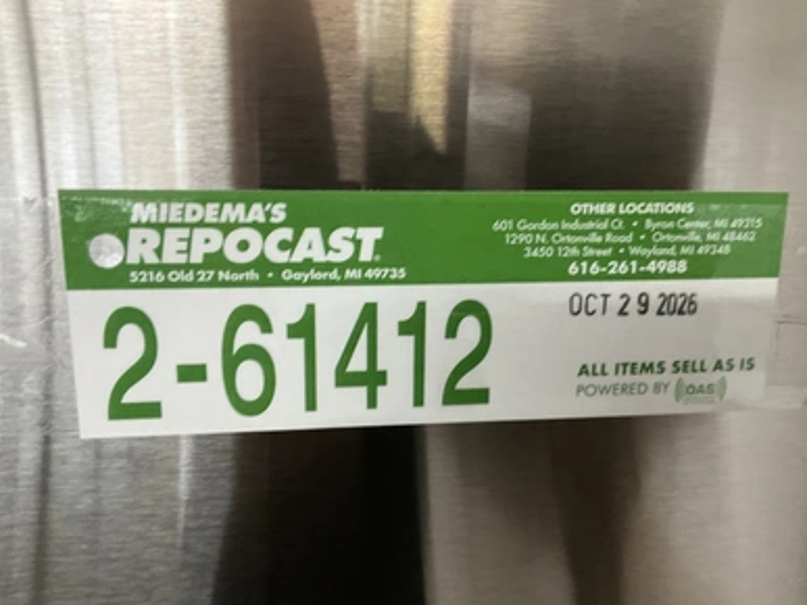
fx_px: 699
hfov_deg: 60.0
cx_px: 394
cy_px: 298
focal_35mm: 30
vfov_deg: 46.8
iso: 200
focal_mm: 3
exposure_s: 1/40
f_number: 1.8
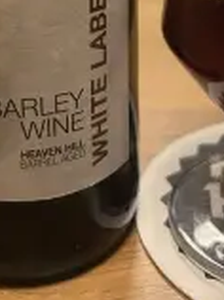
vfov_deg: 26.4
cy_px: -53
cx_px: 159
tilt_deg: -13.1
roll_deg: -0.2
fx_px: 571
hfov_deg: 22.1
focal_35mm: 66
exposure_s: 1/33
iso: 400
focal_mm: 5.7
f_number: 1.5
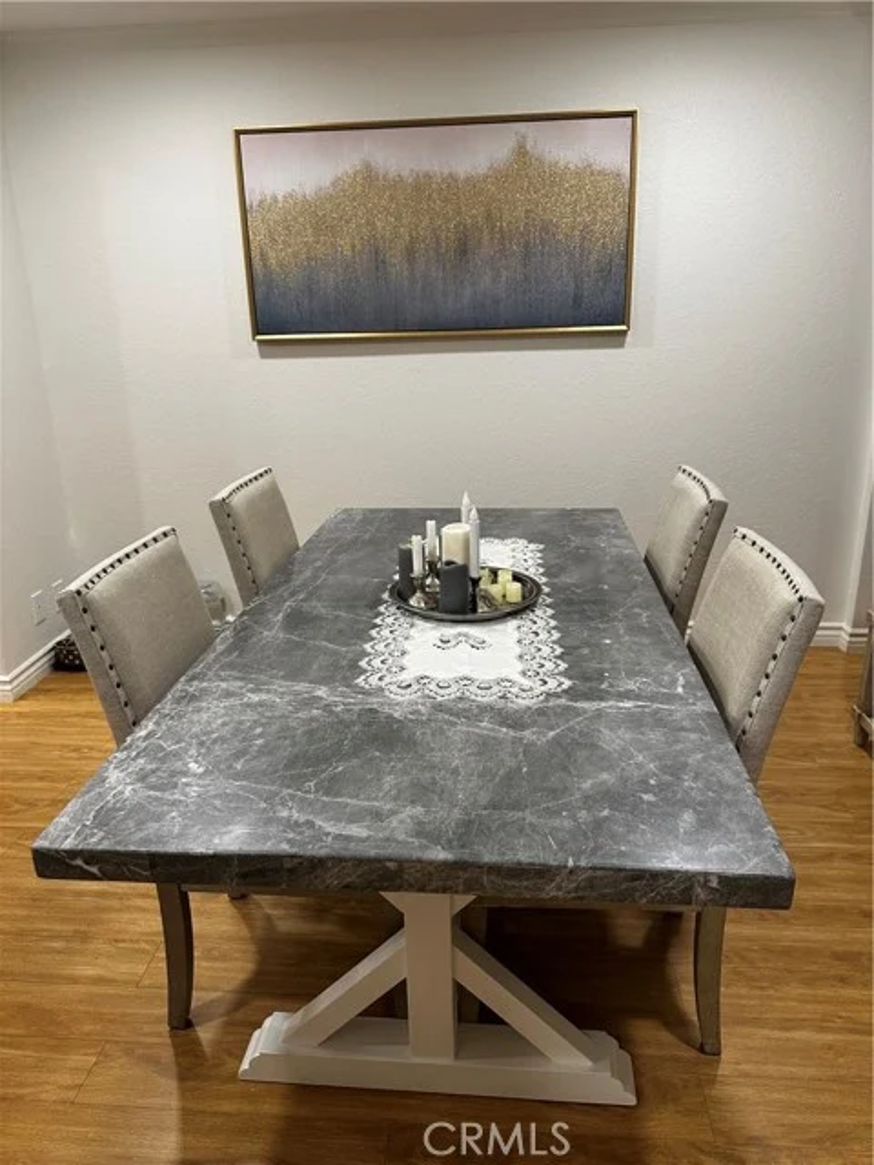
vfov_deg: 71.6
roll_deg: +0.0
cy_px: 582
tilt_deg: -18.3
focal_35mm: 24
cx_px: 437
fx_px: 808
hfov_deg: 56.8
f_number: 1.78
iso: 125
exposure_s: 1/60
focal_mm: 6.86
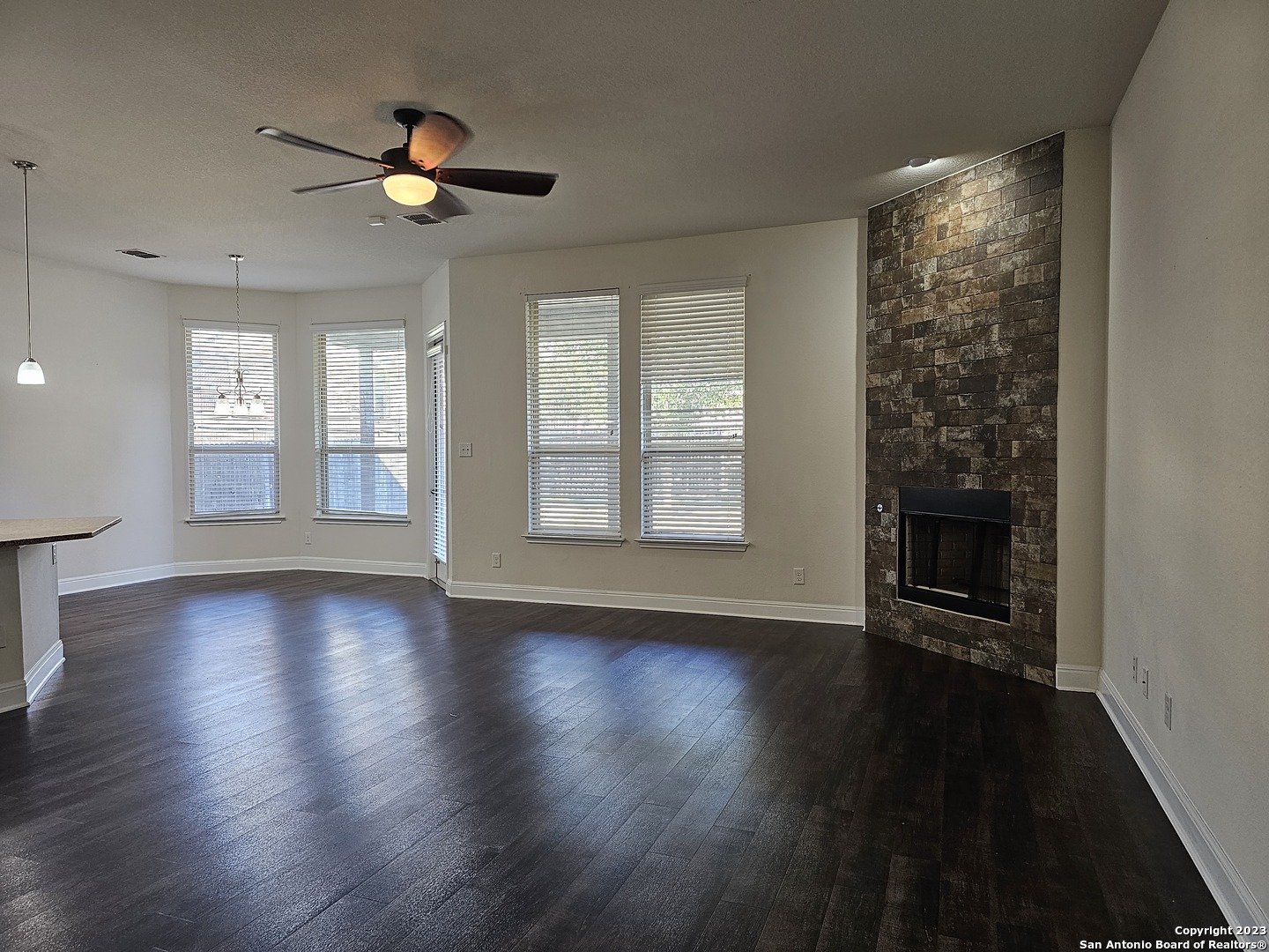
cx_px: 634
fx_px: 843
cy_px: 476
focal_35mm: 23
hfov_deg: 73.9
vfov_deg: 58.9
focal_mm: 6.3
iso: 200
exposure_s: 1/120
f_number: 1.7
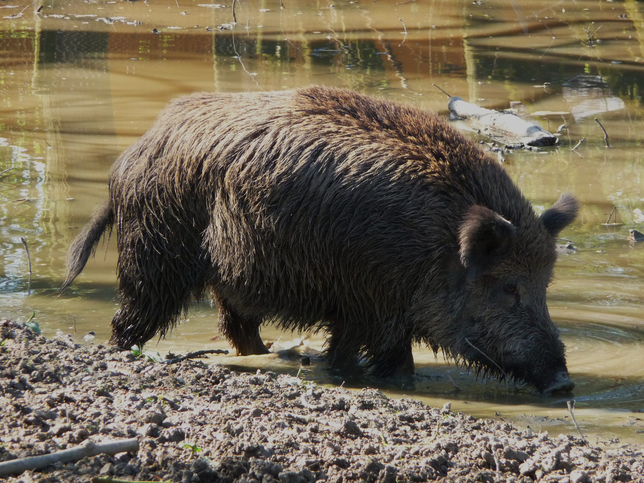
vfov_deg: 5.3
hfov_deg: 7.1
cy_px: 242
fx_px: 5209
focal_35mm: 280
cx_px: 322
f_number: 4.9
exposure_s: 1/125
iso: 320
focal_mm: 47
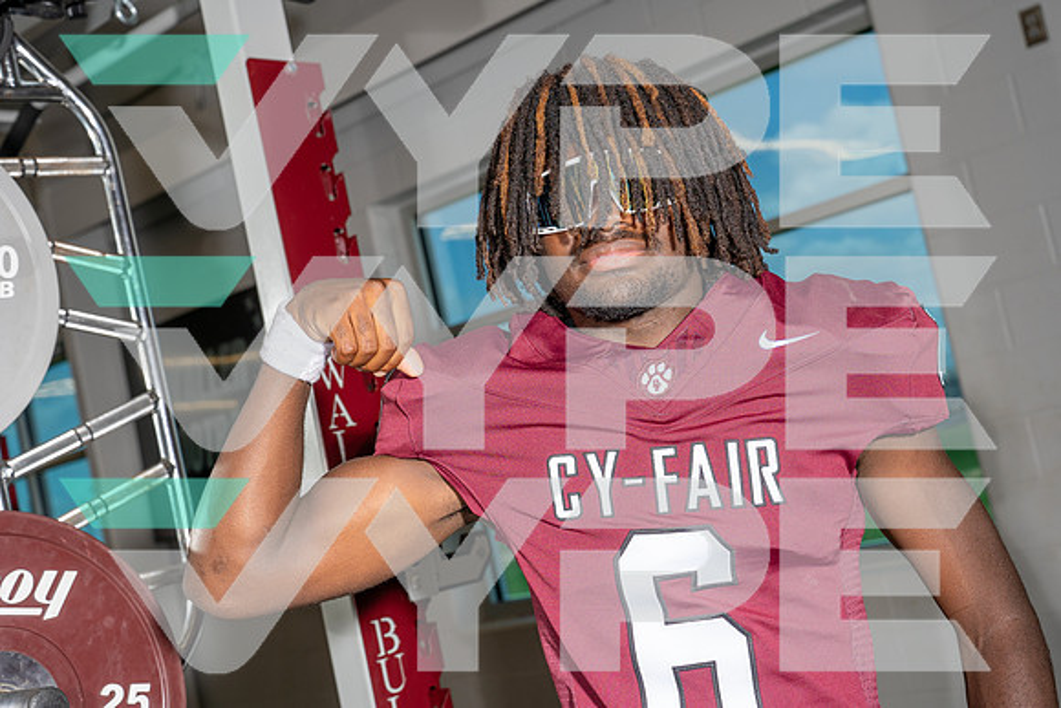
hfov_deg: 39.6
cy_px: 354
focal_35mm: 50
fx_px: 1474
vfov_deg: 27.0
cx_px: 530
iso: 200
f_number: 5.6
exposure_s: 1/250
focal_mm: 50
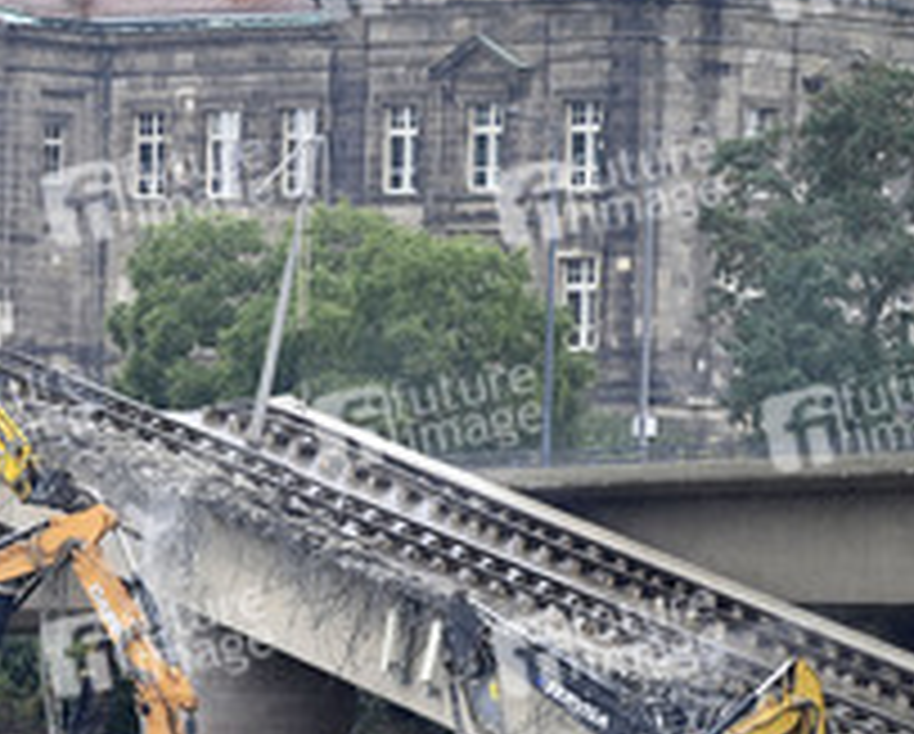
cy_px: 531
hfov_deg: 4.6
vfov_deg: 3.7
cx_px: 38
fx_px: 11269
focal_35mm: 416
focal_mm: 200
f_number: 4
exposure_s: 1/500
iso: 400
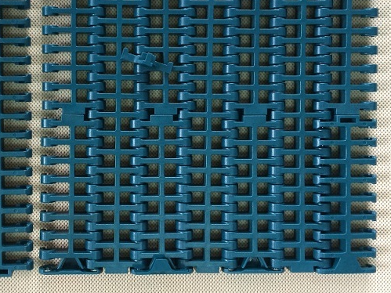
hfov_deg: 42.2
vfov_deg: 32.6
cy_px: 98
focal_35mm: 44
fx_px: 497
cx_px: 121
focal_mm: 4.12
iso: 160
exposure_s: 1/33
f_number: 2.2
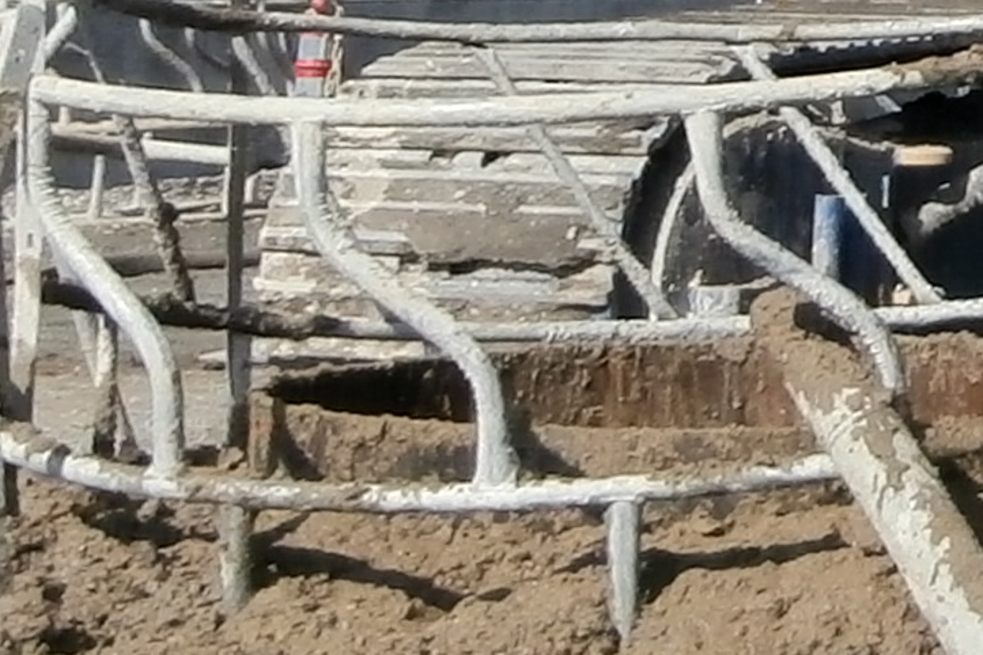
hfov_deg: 11.2
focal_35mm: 159
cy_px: -567
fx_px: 4341
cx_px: 2224
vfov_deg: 8.3
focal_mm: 4.2
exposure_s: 1/1600
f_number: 3
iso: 100
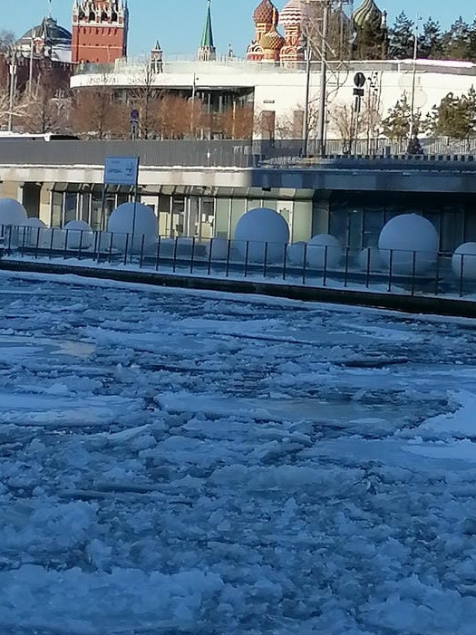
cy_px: 147
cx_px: 426
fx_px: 2037
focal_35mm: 111
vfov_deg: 17.6
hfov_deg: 13.2
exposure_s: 1/1389
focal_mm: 5.4
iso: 50
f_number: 1.8
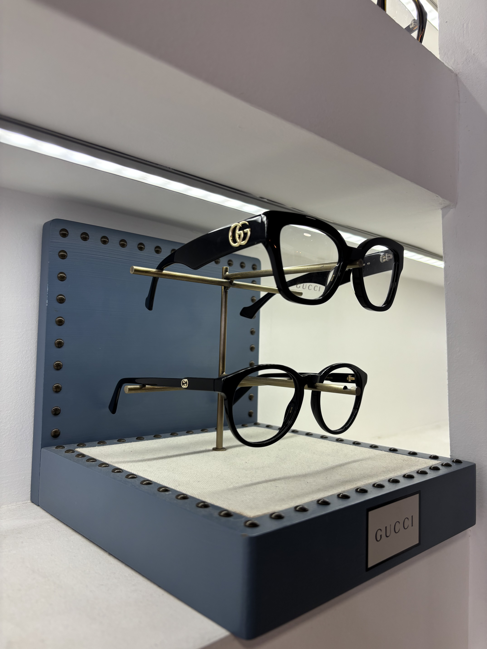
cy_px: 324
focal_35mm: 26
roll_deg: -0.4
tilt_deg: +4.5
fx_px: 488
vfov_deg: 67.3
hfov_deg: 53.1
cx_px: 244
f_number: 1.6
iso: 40
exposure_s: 1/141
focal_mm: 5.96
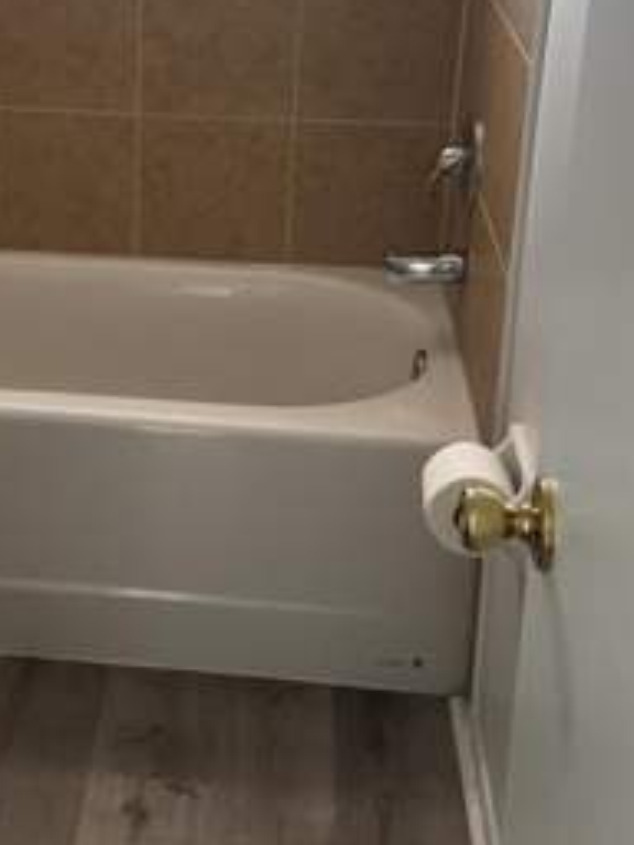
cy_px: 191
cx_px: 66
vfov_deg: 31.5
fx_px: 1465
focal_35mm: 60
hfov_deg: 23.8
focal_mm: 6.76
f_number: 1.78
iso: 640
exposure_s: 1/60
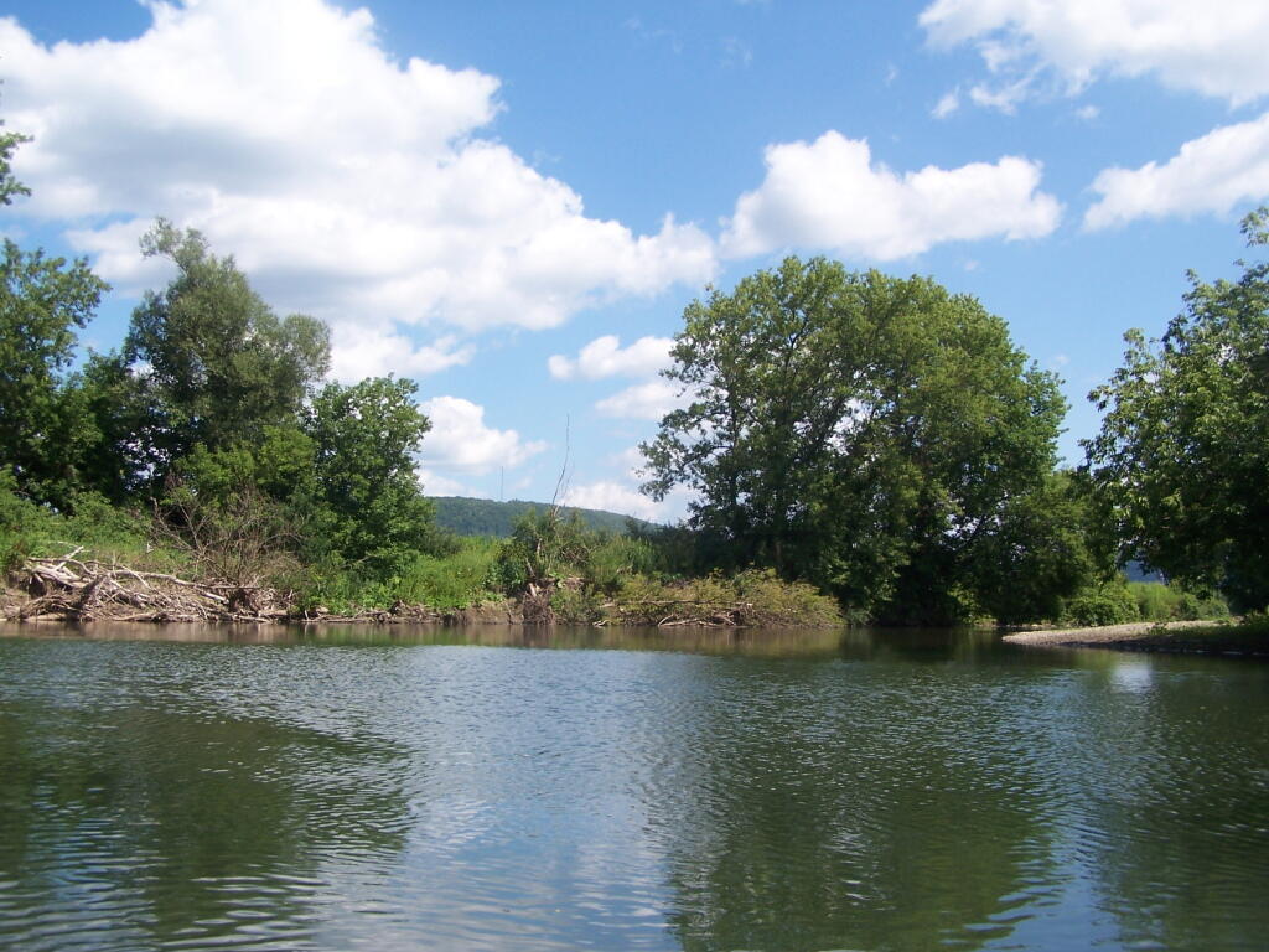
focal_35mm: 38
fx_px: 1393
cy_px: 476
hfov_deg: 49.0
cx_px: 634
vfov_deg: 37.7
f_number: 4
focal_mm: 6.3
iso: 80
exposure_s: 1/640
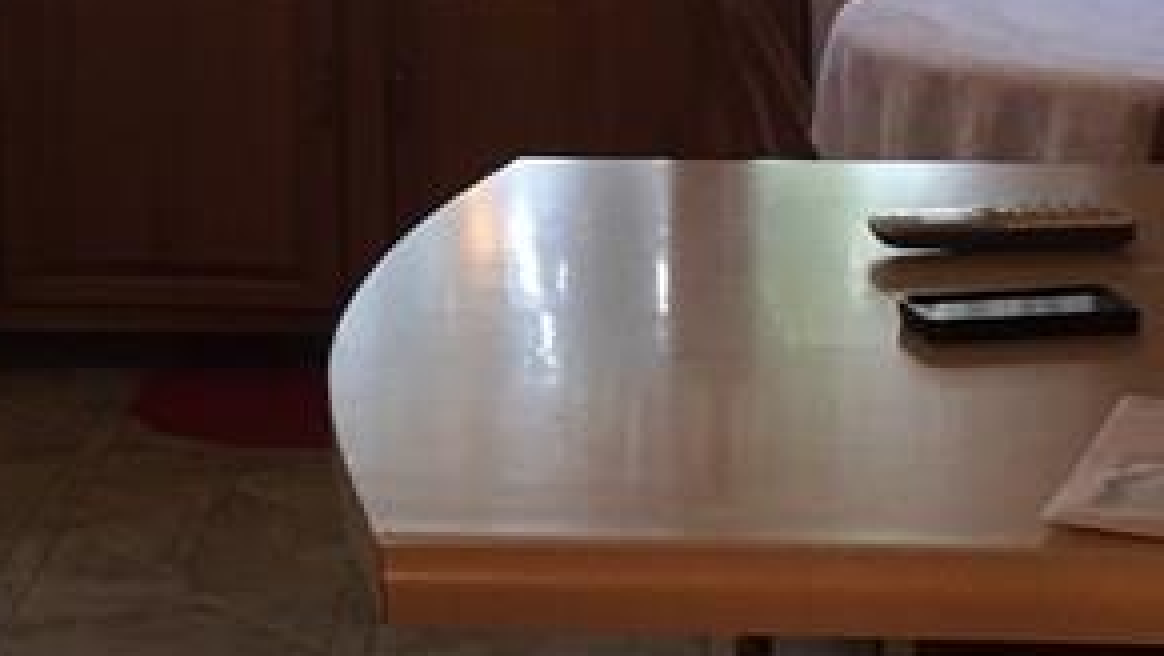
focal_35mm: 111
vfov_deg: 10.8
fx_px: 3428
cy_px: -80
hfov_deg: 19.2
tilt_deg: -7.4
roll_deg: -1.0
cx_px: 396
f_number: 2.2
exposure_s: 1/30
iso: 40
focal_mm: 4.15
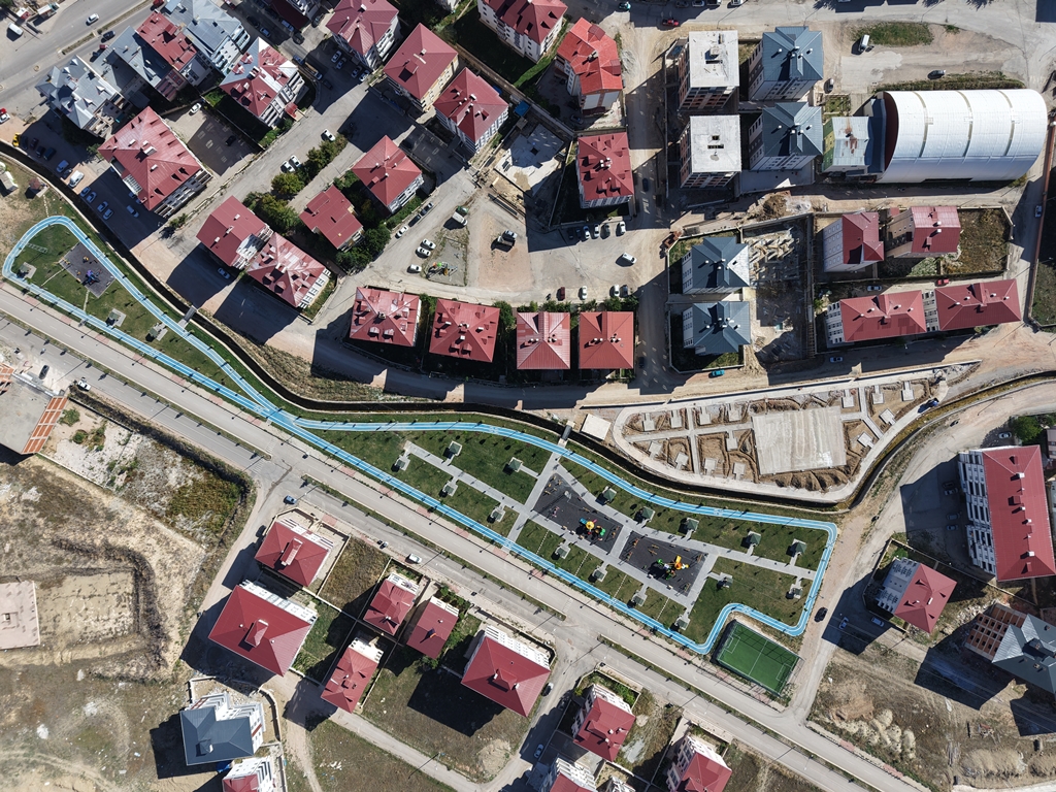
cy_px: 396
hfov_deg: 71.6
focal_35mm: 24
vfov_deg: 56.8
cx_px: 528
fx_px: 732
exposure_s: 1/4000
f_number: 1.8
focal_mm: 8.67
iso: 140
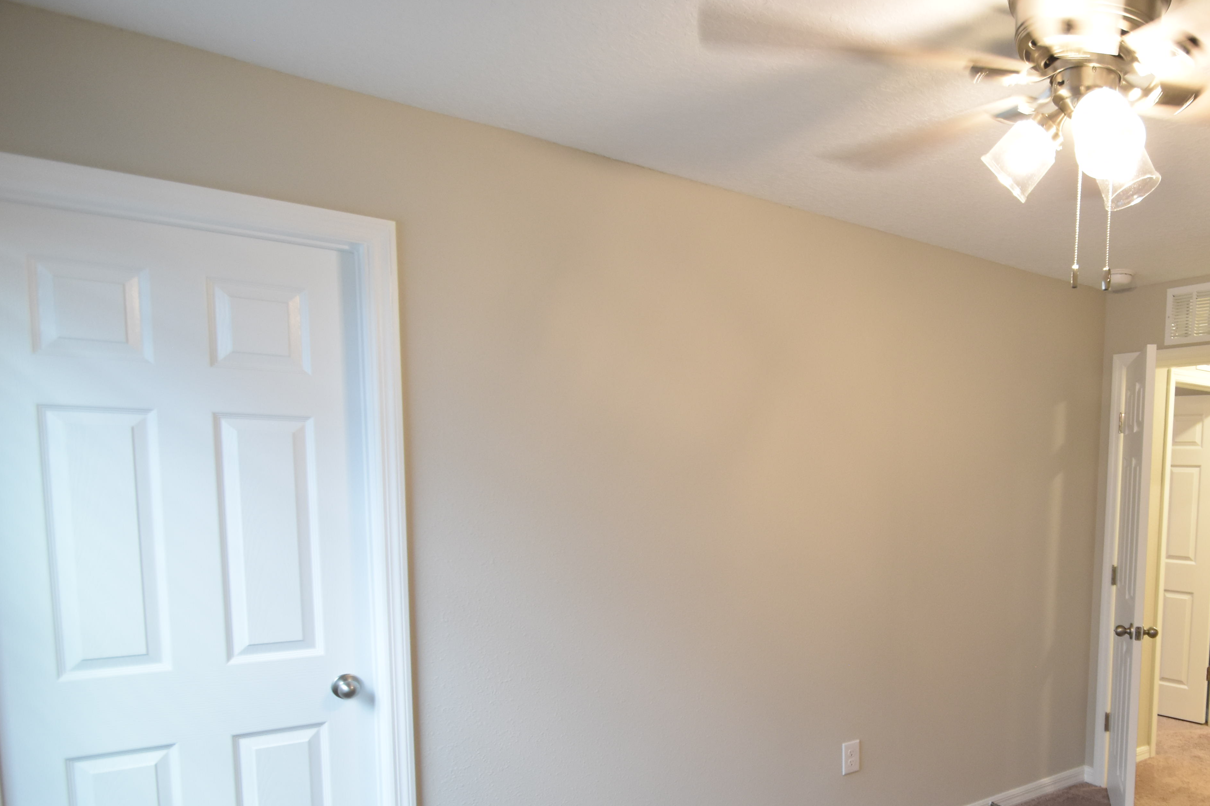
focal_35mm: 24
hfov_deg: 67.7
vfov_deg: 51.9
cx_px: 946
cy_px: 550
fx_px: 807
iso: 800
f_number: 3.5
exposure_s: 1/45
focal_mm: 10
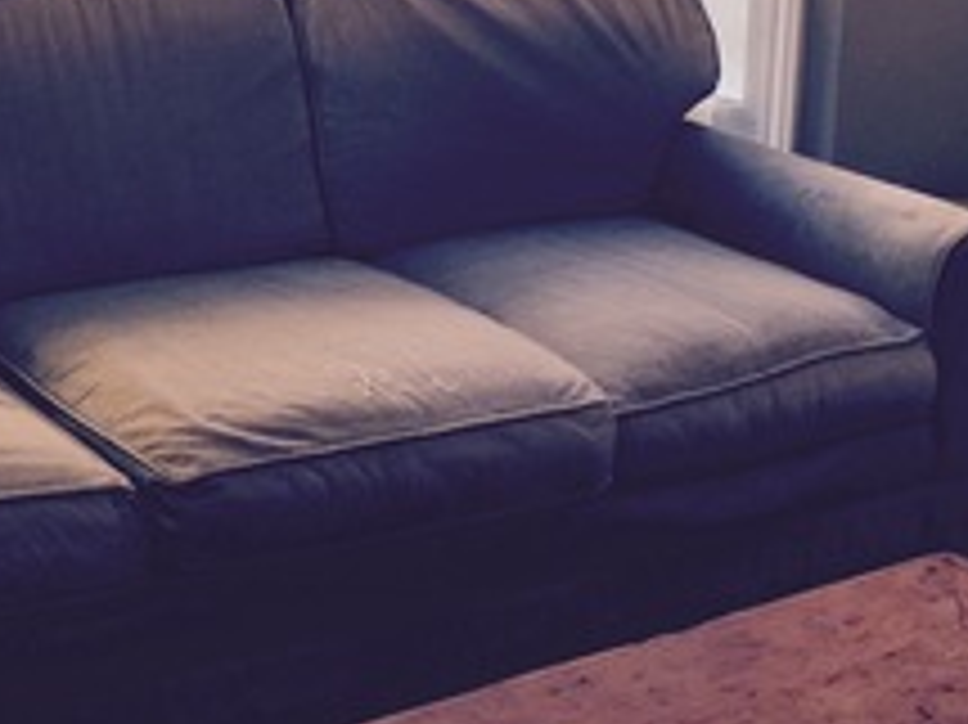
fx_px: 2264
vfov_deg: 17.8
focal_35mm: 81
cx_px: 486
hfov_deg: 24.1
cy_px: 13
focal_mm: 4.15
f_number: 2.2
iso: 50
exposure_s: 1/30
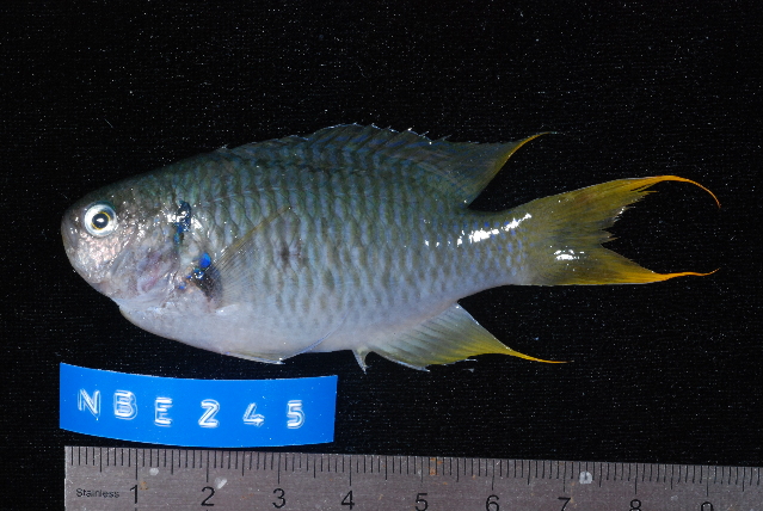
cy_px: 256
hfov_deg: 22.6
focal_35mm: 90
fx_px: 1910
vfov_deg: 15.2
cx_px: 382
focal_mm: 60
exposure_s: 1/60
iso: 800
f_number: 32
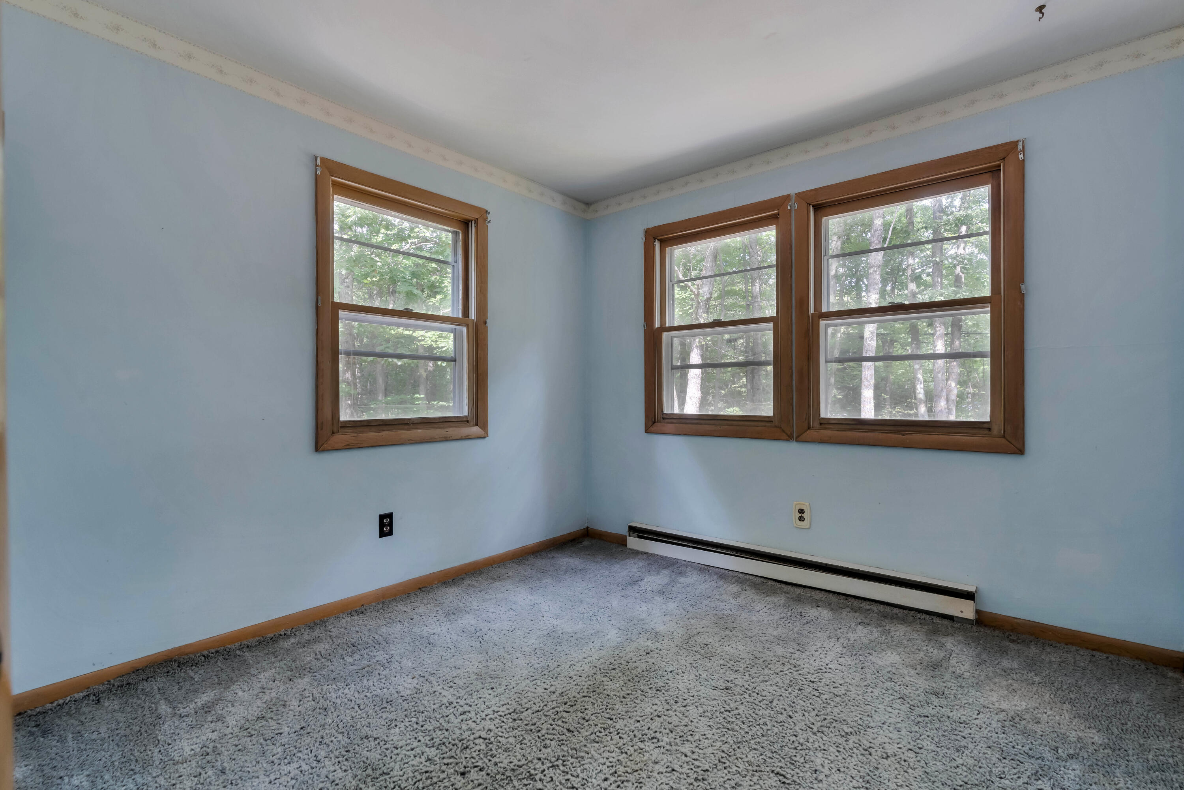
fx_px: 526
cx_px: 592
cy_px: 395
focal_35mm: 16
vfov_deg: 73.8
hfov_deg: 96.7
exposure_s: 1/250
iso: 800
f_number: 8
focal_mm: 16
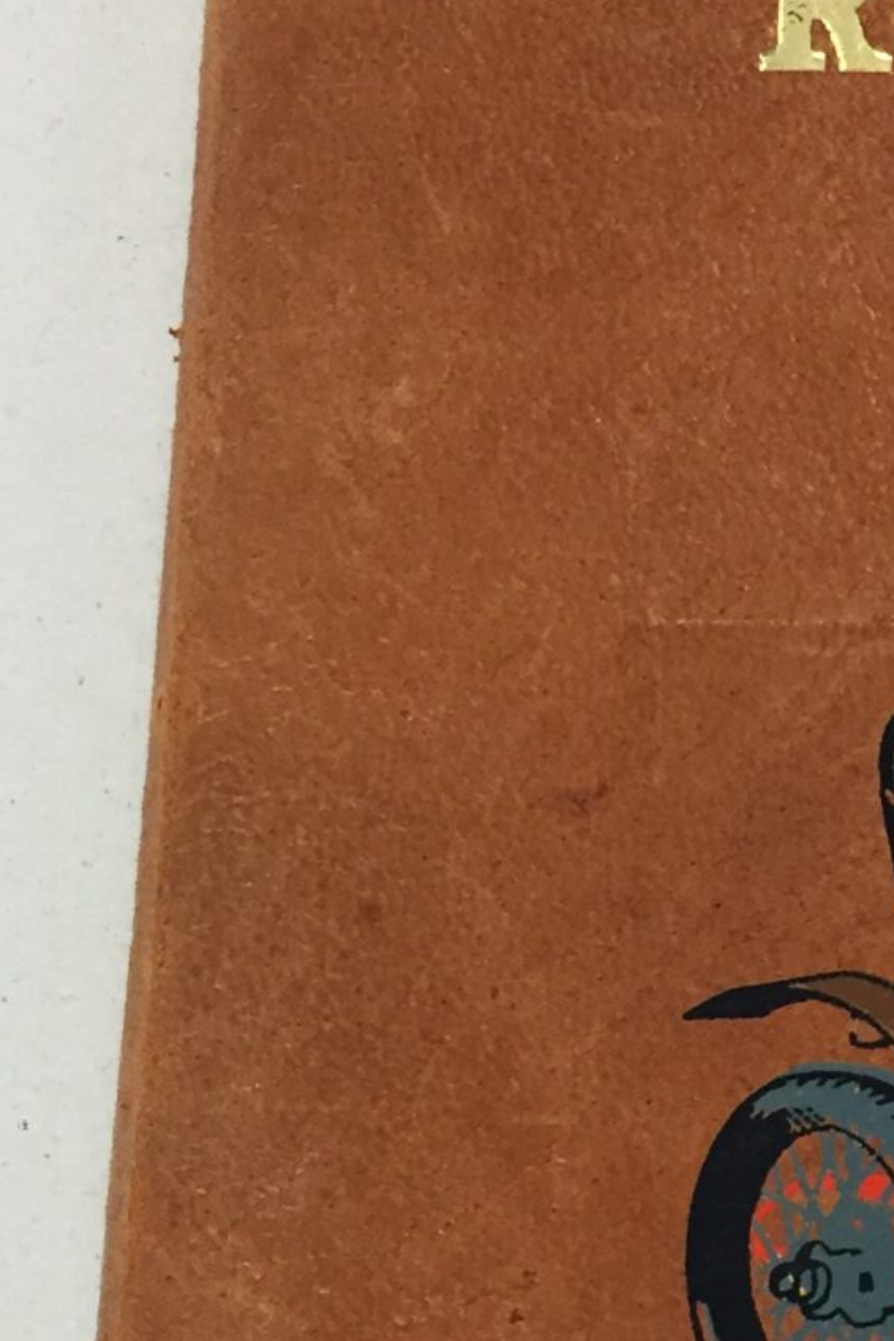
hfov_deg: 14.1
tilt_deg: -79.0
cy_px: 937
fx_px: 3389
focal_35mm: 91
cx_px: 1341
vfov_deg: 22.3
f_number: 2.2
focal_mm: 4.15
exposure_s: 1/33
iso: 160
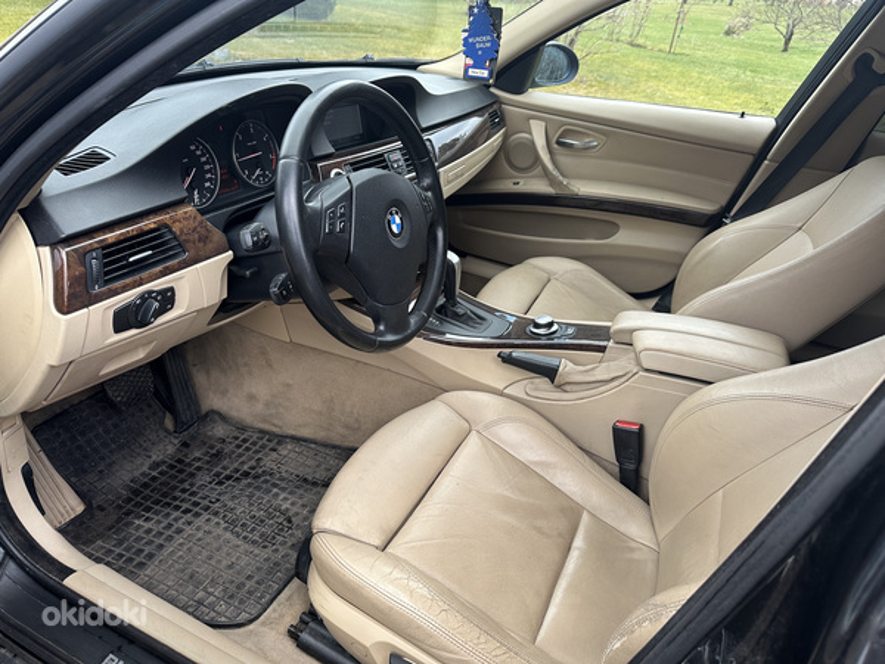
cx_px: 442
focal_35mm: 24
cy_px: 332
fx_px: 614
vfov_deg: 56.8
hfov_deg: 71.6
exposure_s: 1/121
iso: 100
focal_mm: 6.86
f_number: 1.78
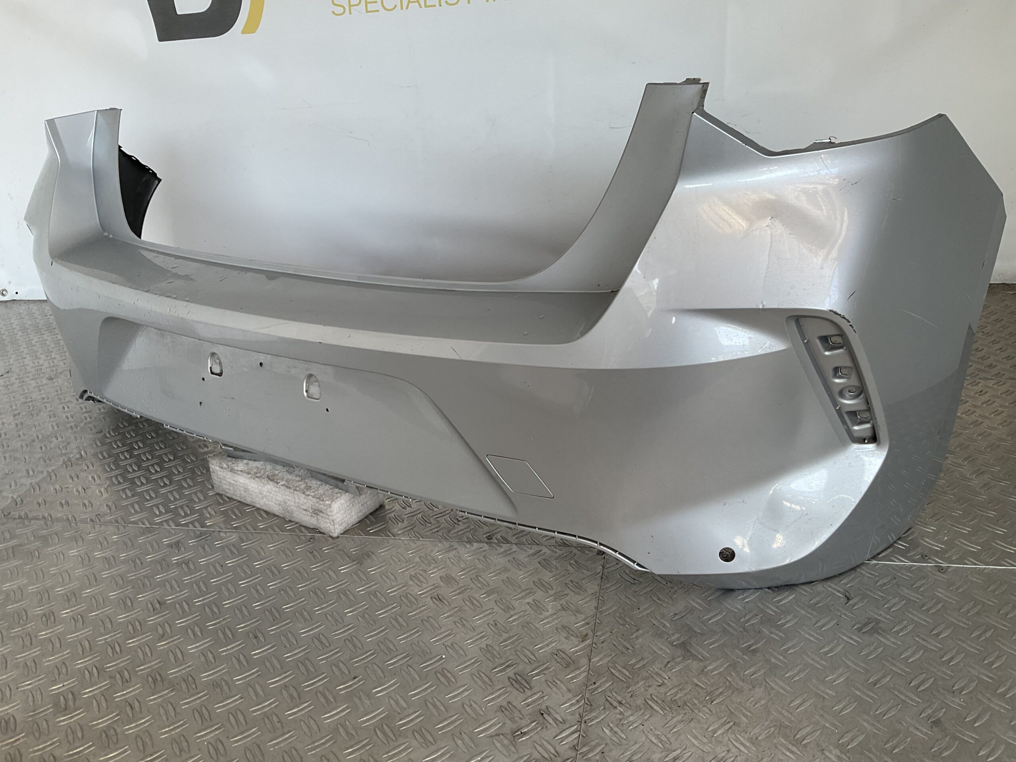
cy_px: 381
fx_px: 851
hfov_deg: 61.7
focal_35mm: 29
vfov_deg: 48.2
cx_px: 508
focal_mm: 3
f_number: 1.8
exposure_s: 1/100
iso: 32
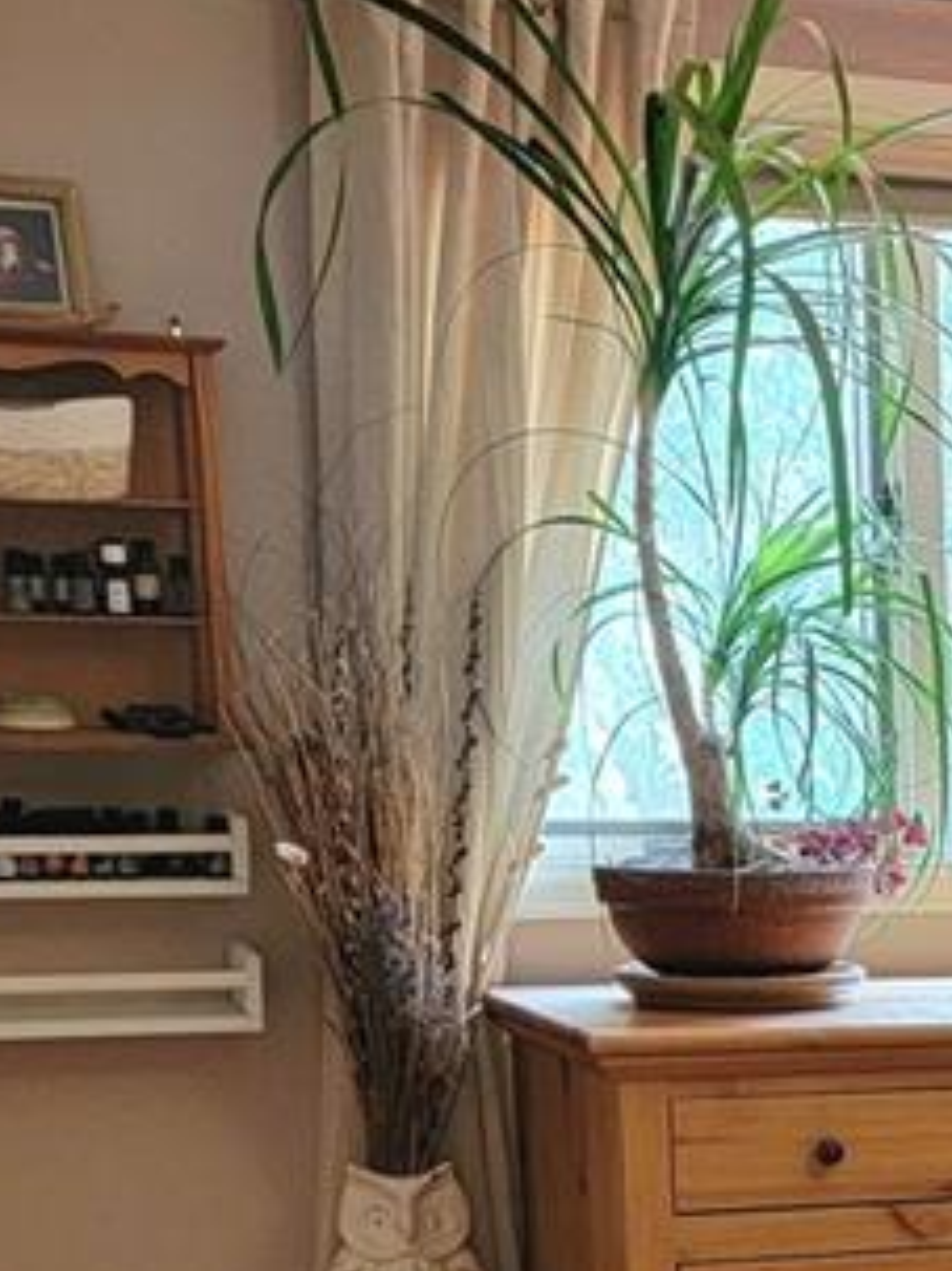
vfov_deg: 19.7
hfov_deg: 14.3
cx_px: 1506
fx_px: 3486
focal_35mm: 95
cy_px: 1430
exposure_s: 1/40
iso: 200
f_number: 1.8
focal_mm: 6.7
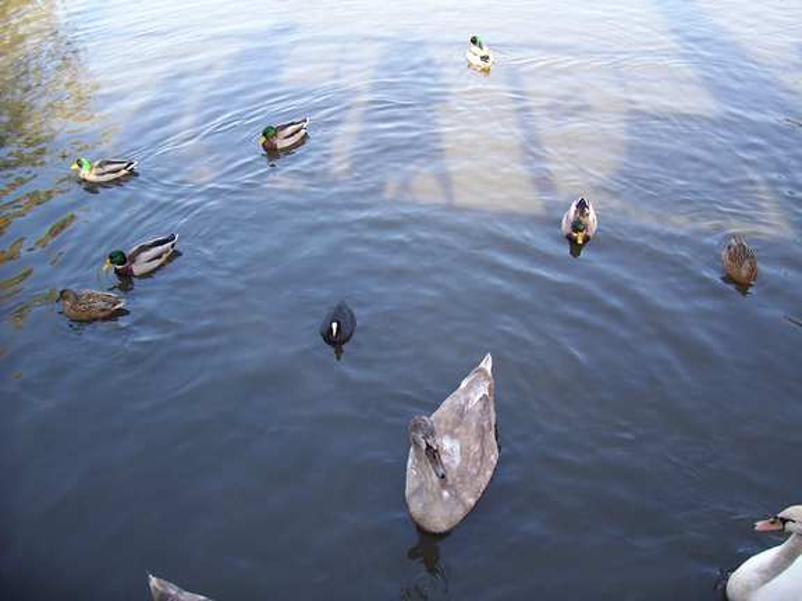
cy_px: 300
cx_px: 401
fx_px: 788
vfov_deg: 41.8
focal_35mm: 34
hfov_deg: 54.0
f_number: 2.7
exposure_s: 1/125
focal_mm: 5.6
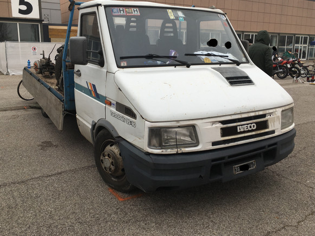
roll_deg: +1.3
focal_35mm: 32
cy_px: 107
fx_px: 291
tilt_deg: -9.8
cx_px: 152
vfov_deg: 44.1
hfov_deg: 56.8
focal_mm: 4.15
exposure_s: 1/506
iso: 25
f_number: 2.2
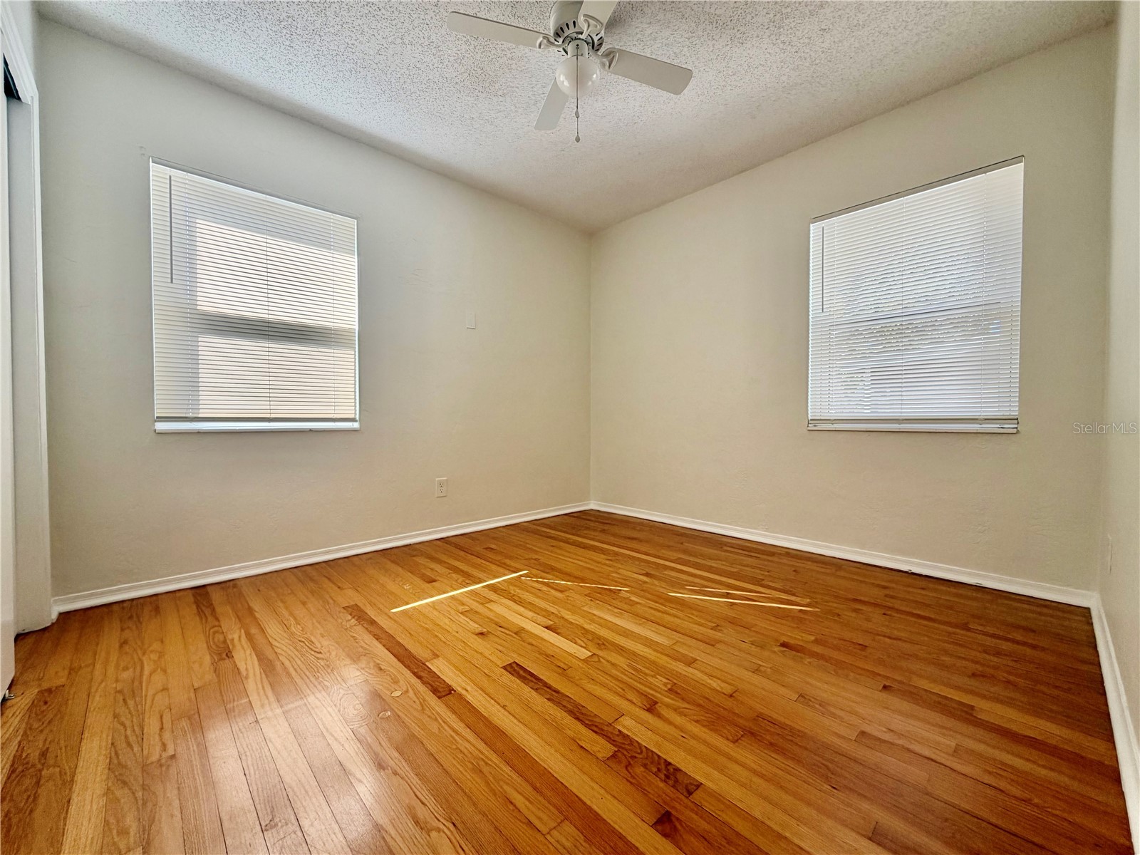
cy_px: 428
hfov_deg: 102.1
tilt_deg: -1.3
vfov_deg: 85.7
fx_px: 461
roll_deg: +0.9
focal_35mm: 14
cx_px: 570
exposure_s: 1/122
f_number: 2.2
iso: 50
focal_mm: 2.22
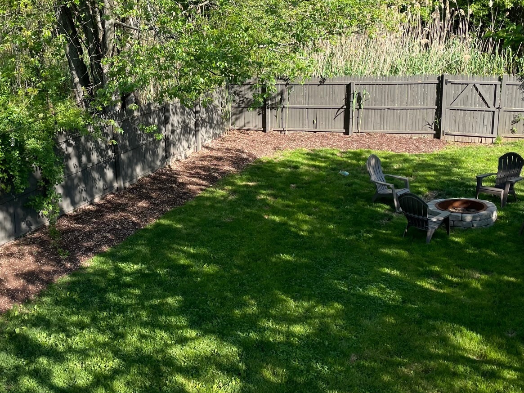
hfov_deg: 41.8
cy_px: 156
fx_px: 681
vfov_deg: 32.1
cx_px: 202
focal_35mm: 45
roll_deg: +1.2
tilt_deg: -15.4
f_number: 1.6
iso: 32
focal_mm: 4.2
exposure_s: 1/910
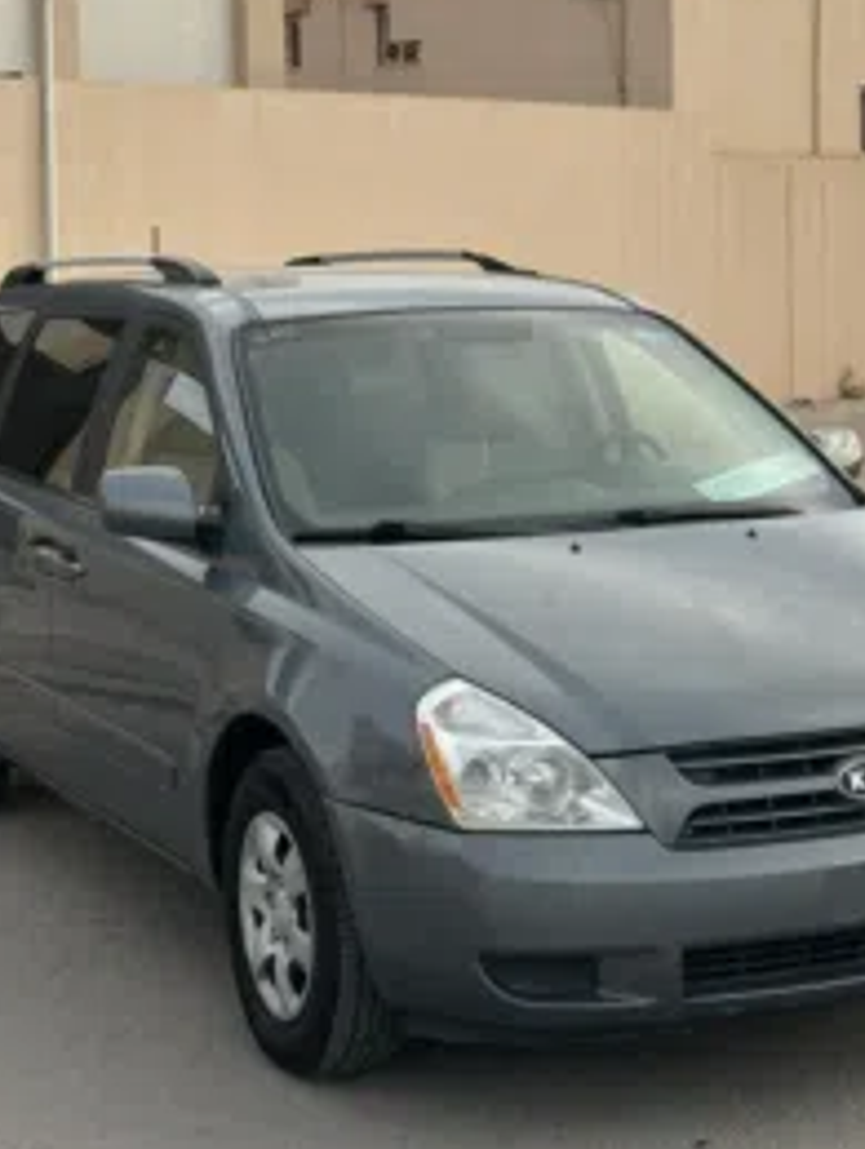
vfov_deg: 26.0
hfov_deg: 19.9
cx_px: 488
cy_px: 306
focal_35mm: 74
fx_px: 2459
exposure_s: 1/911
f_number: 1.78
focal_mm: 6.86
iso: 64
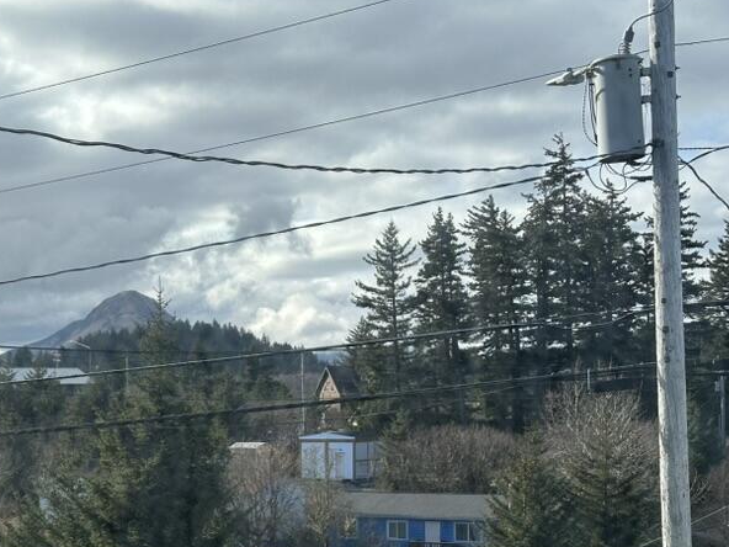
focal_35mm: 83
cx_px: 139
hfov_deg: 23.2
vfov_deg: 17.6
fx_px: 1748
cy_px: 458
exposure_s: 1/3155
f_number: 1.78
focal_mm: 6.86
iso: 64
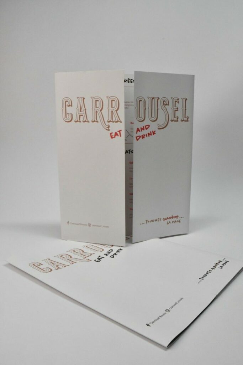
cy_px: 182
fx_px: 364
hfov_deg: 36.9
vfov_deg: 53.1
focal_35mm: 36
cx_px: 122
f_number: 16
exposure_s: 1/100
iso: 2500
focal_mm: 24
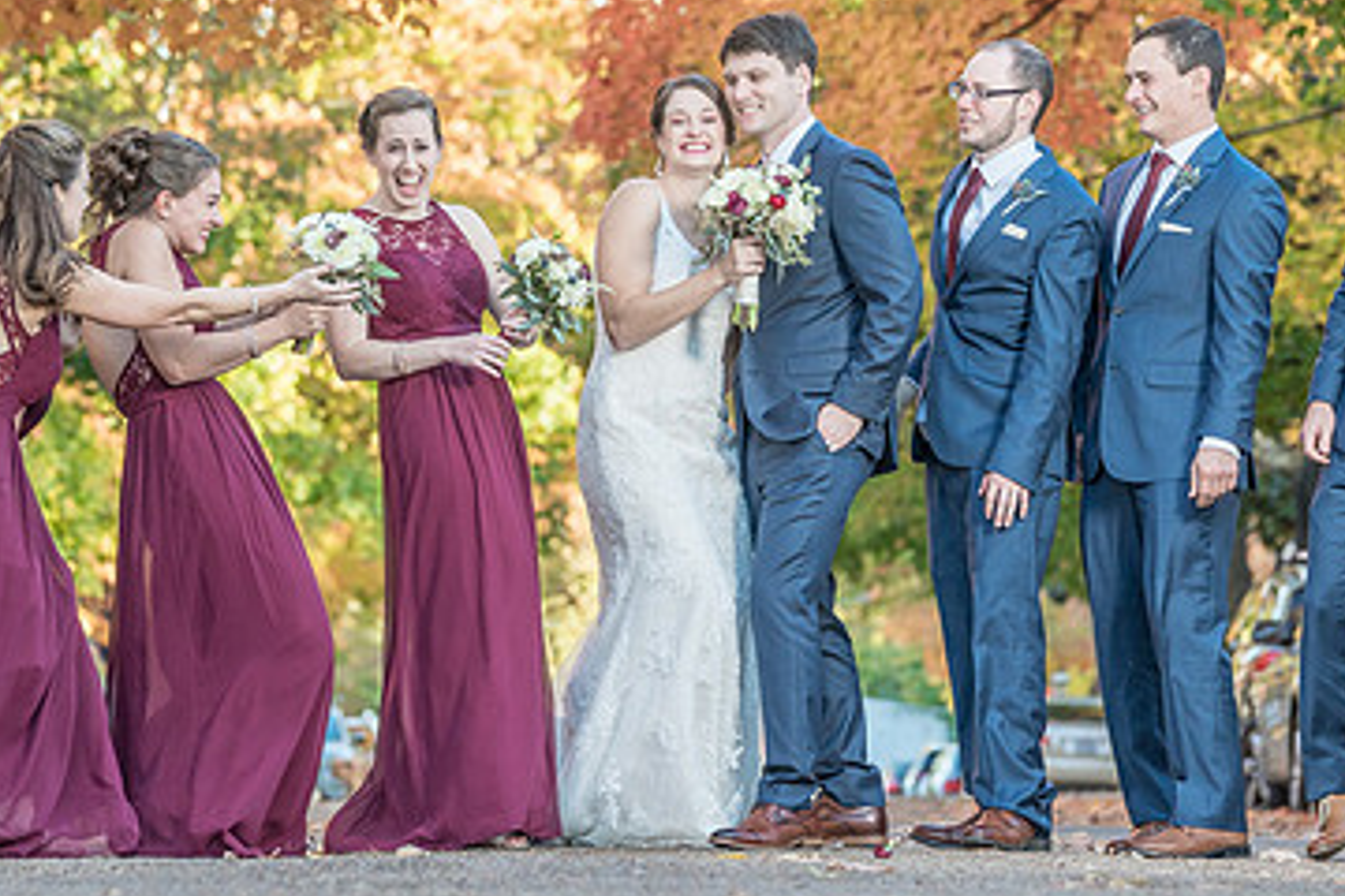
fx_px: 10386
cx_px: 708
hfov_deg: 7.4
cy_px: 219
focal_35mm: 278
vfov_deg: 4.9
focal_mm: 147
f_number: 5.6
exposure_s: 1/250
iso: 800
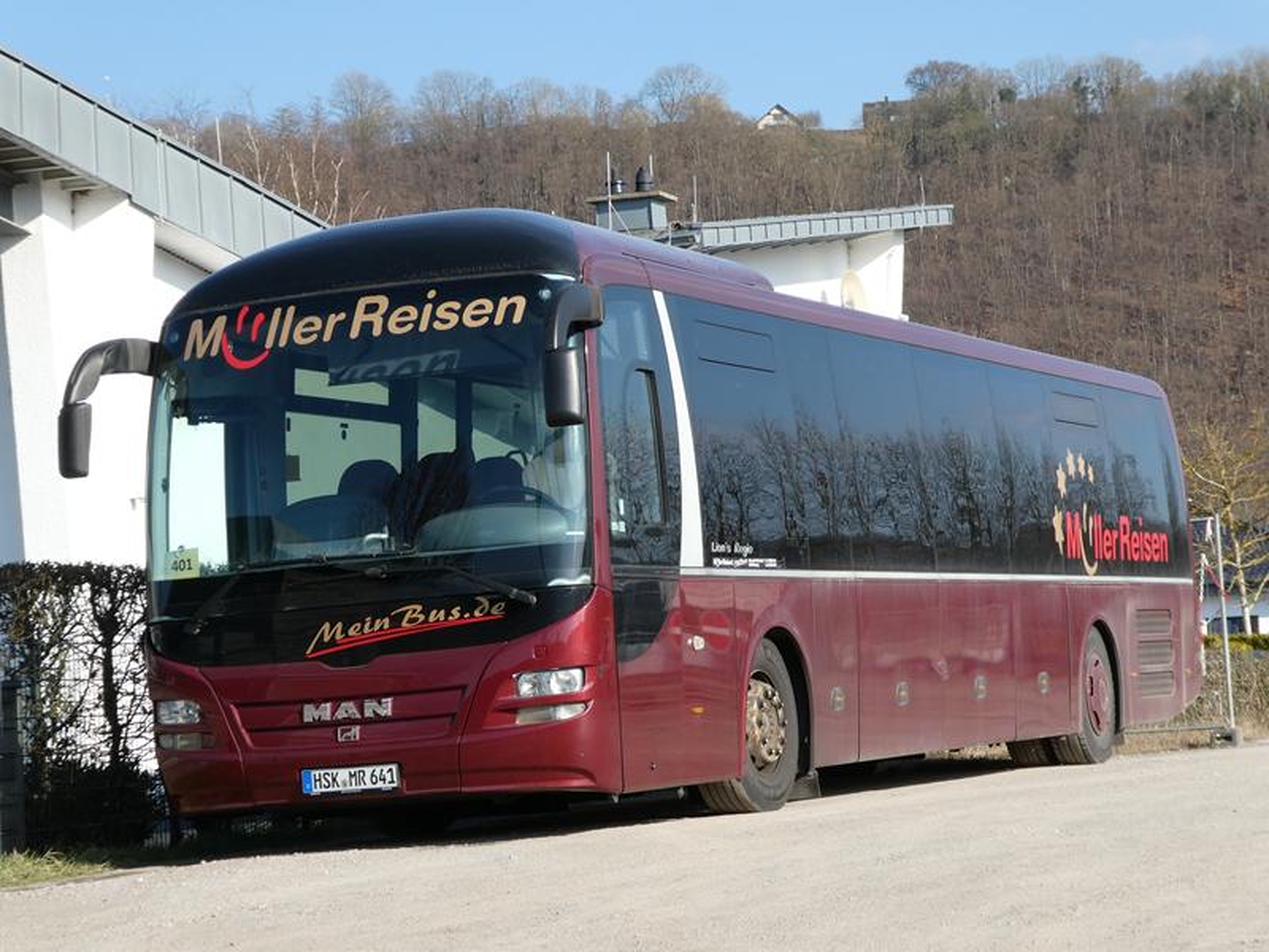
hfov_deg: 21.8
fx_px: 3299
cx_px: 634
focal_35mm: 90
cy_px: 476
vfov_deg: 16.4
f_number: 4.9
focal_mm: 16.1
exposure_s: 1/320
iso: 80
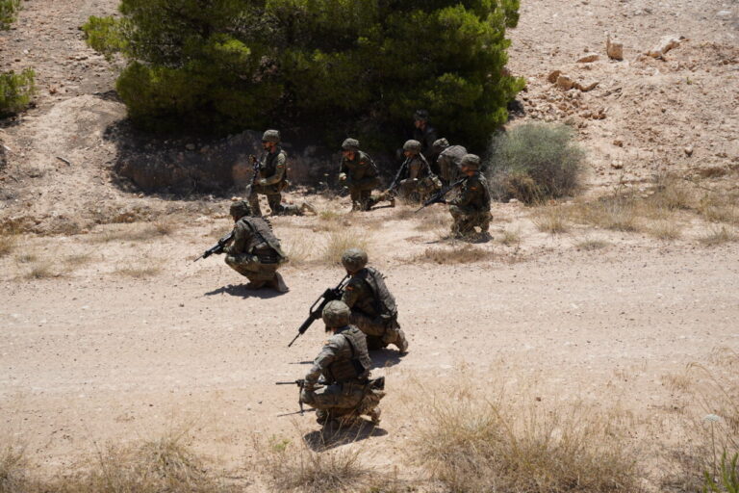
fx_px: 1180
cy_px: 246
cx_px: 370
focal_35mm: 58
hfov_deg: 34.8
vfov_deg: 23.6
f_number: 4
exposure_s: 1/2000
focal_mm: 57.5
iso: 200
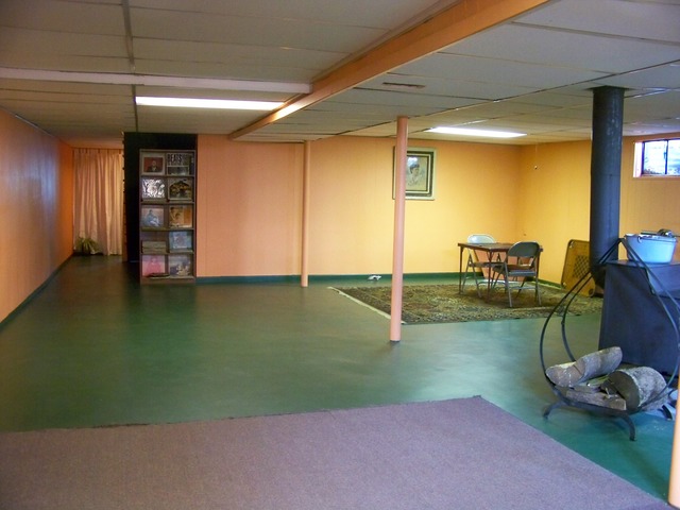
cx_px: 340
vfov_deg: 42.9
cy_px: 255
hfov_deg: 55.4
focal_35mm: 33
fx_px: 648
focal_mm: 5.85
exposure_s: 1/15
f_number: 2.8
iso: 400
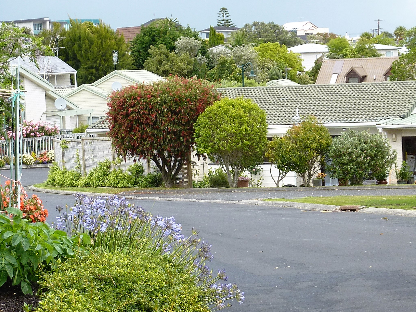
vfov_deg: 14.8
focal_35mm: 100
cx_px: 208
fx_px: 1202
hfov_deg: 19.6
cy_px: 156
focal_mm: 9.1
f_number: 3.9
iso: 80
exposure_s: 1/320
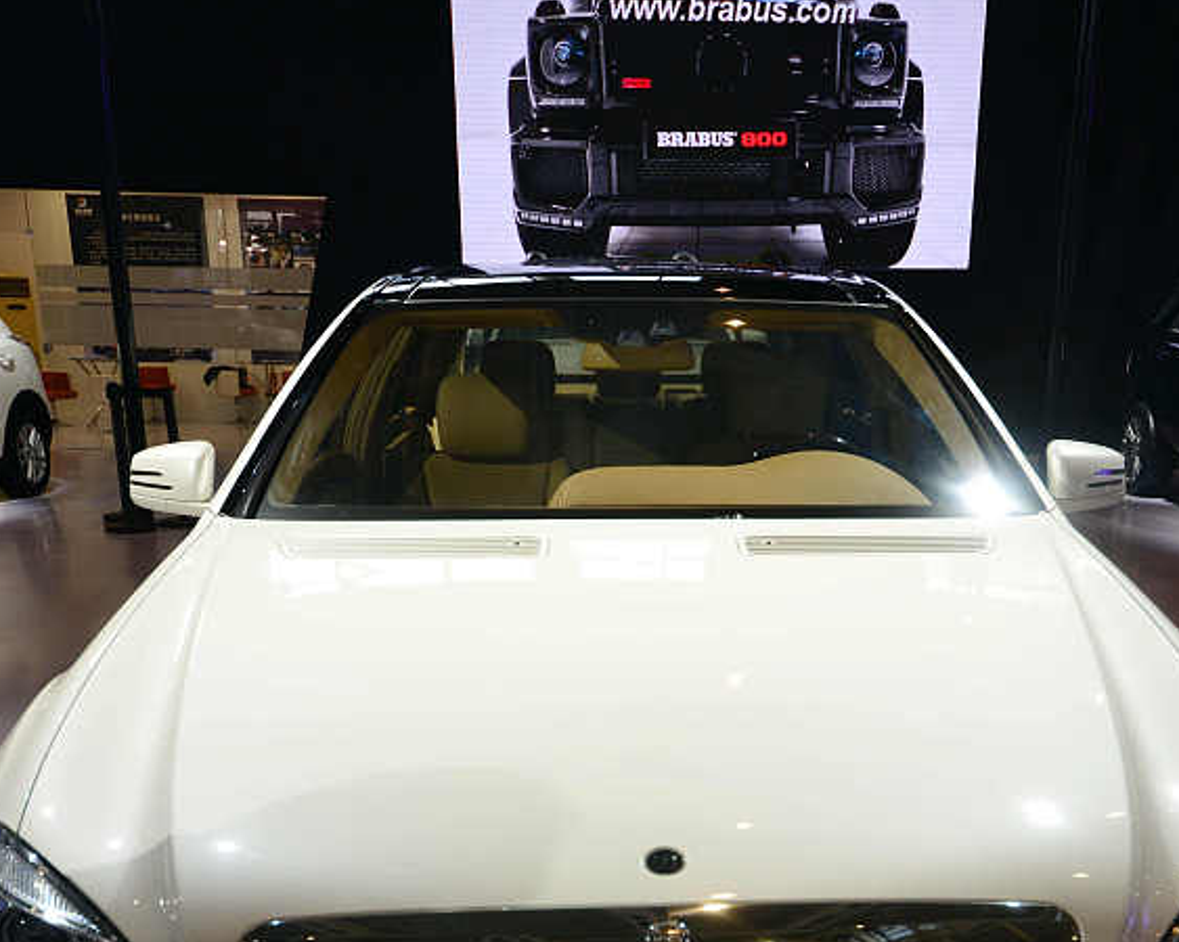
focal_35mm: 40
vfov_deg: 35.9
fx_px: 1395
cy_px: 779
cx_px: 704
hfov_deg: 45.6
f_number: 5.3
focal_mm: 20
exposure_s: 1/250
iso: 640
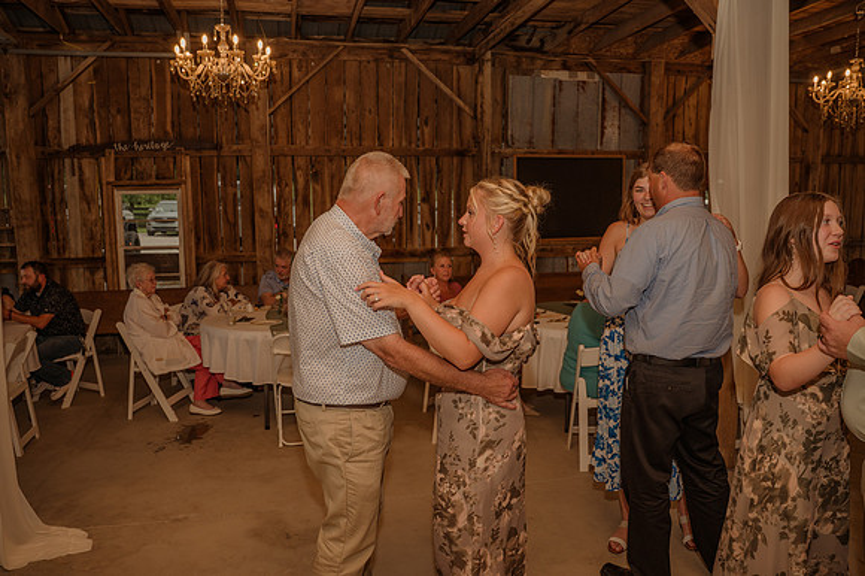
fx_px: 642
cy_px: 298
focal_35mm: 27
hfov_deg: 67.9
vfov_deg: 48.3
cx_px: 416
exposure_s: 1/200
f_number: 4
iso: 320
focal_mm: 25
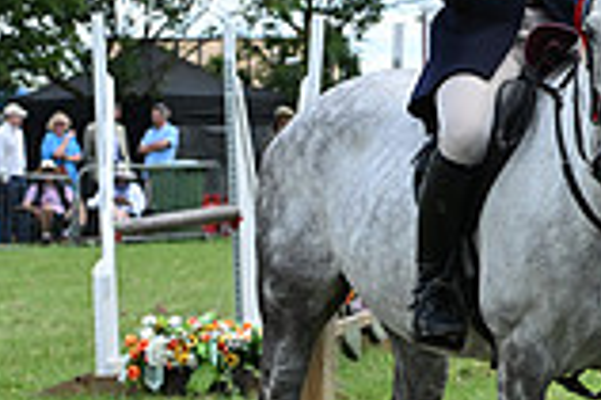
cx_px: 1000
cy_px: 162
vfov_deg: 4.3
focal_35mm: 316
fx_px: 5270
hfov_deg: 6.4
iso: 500
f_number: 7.1
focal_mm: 86
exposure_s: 1/800
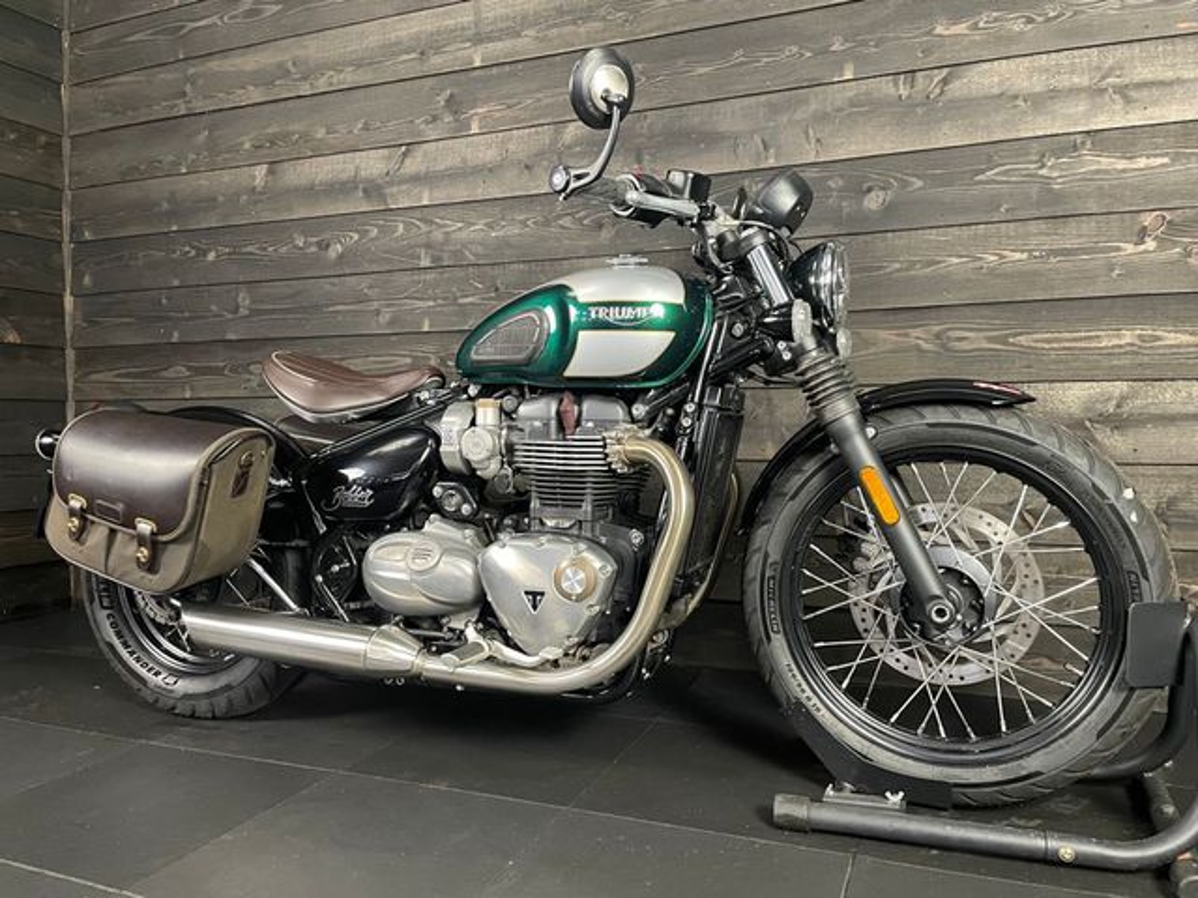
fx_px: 900
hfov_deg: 67.3
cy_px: 449
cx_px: 599
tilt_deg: -1.8
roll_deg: +0.7
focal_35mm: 26
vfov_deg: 53.1
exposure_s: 1/33
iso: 400
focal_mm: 4.2
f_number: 1.6
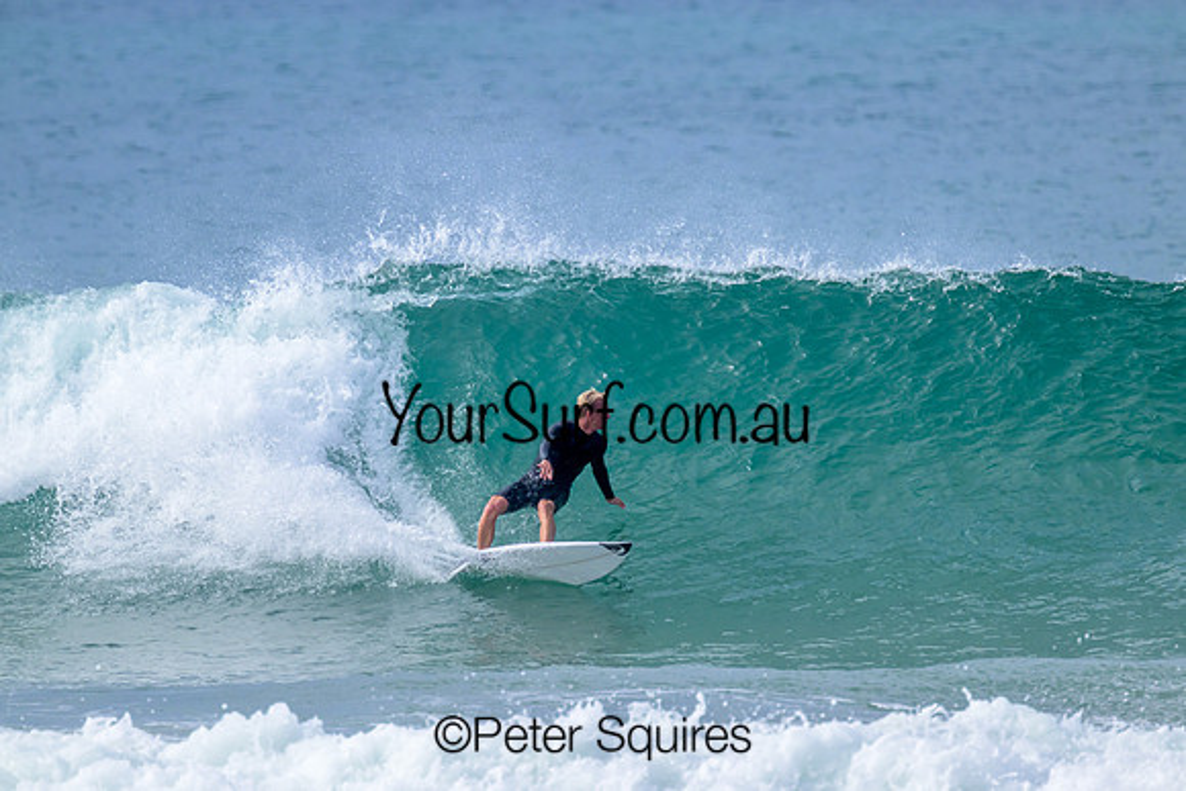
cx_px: 595
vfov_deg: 1.7
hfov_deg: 2.6
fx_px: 26445
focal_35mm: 803
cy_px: 394
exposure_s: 1/2000
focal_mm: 800
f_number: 11
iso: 1250
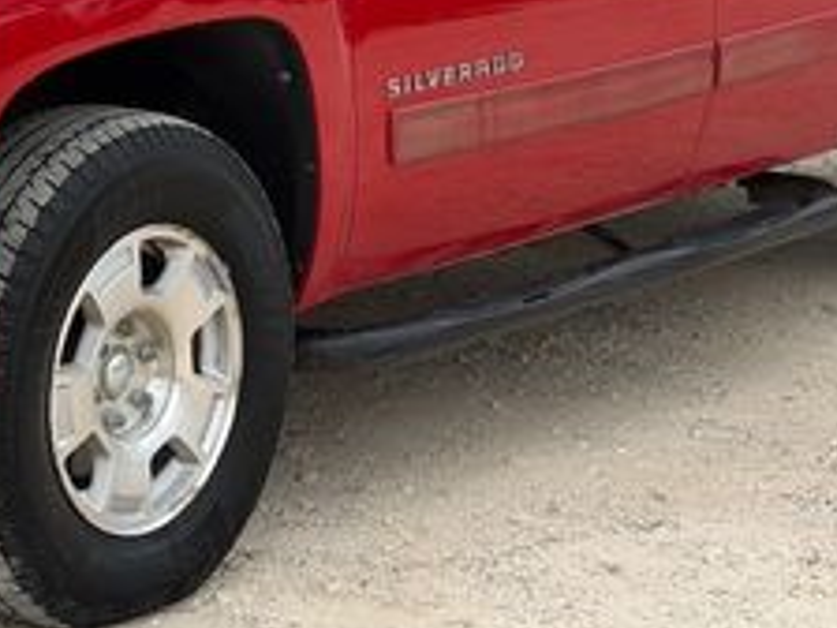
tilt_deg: -4.6
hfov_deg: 14.3
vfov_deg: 10.6
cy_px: -116
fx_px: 3313
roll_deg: -2.4
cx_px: 75
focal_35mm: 137
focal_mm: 6.76
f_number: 1.78
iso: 80
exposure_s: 1/2577
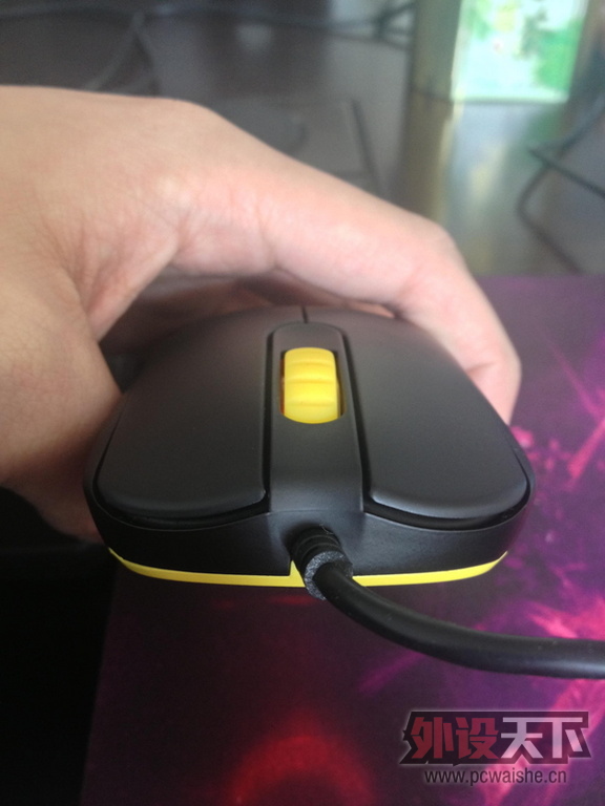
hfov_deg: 40.7
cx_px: 302
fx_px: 816
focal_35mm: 35
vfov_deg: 52.6
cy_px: 403
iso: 160
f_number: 2.4
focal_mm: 4.28
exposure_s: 1/20
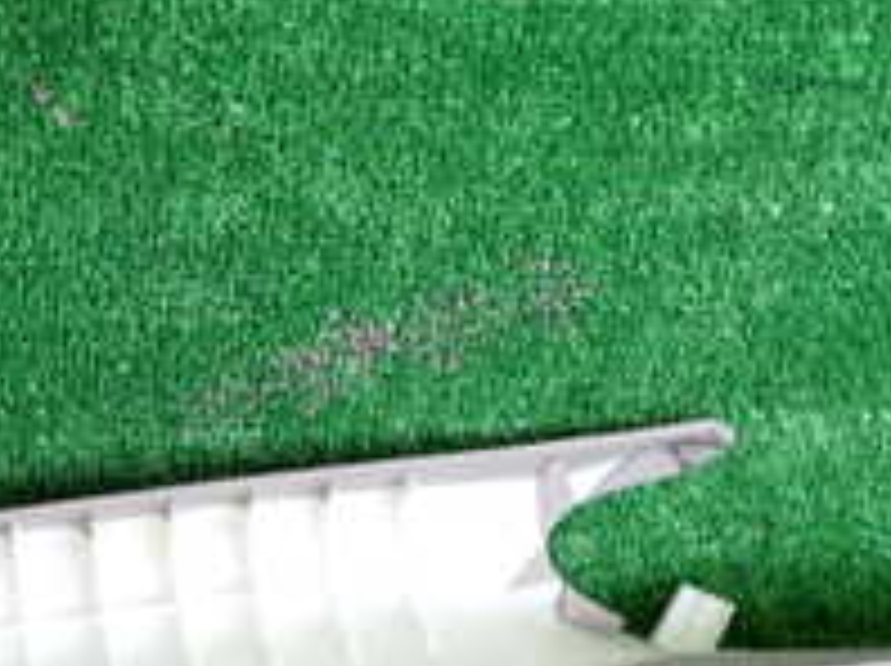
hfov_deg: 21.3
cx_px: 158
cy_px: 490
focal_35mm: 91
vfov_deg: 16.1
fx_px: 2339
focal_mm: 5.4
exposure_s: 1/80
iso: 200
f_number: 2.3
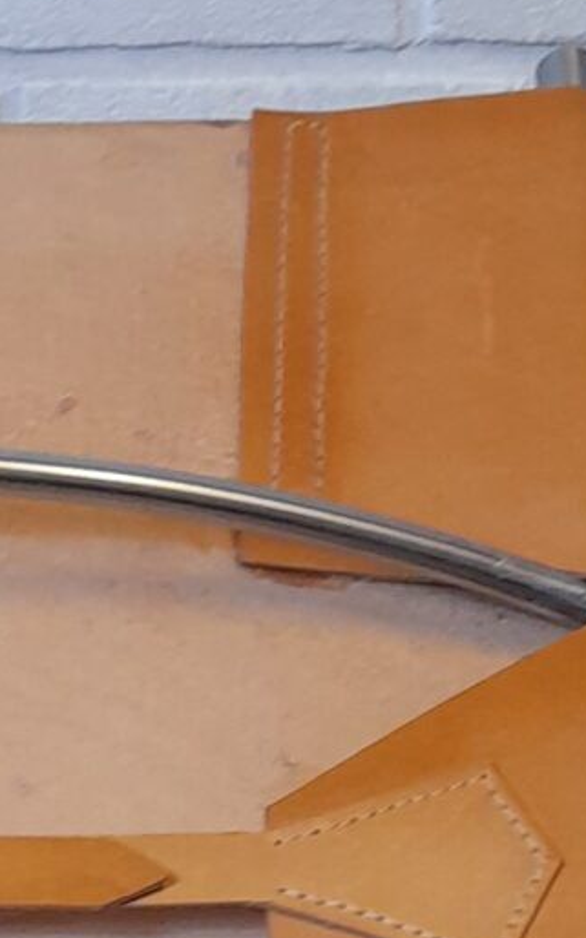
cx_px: -91
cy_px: 1579
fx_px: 3375
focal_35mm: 132
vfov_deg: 14.3
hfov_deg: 9.8
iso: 125
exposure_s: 1/50
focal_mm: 4.6
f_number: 2
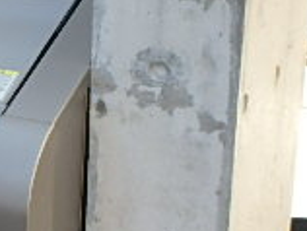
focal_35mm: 85
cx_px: -256
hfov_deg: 18.0
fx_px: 755
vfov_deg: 17.4
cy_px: 72
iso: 125
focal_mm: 3.7
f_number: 3.5
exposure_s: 1/200
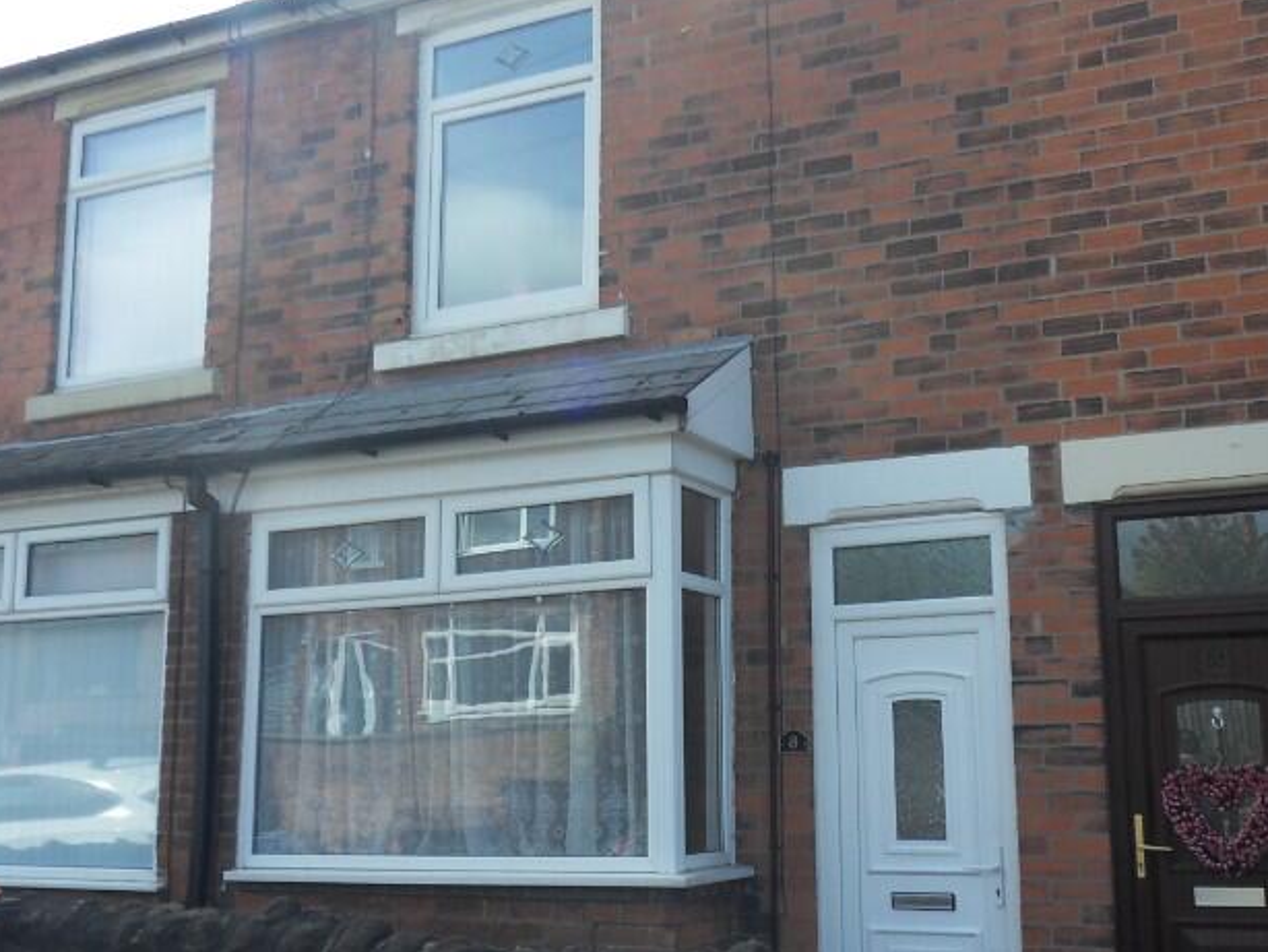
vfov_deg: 36.0
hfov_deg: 46.7
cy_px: 500
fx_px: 1466
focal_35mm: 40
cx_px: 681
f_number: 7.5
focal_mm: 4.2
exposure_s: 1/125
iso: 80
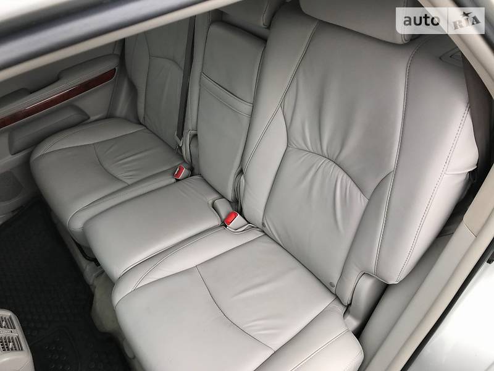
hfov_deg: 63.4
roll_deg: +9.7
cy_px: 186
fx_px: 400
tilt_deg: -42.0
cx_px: 247
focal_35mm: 28
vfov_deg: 49.7
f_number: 1.8
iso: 20
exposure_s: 1/164
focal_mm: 4
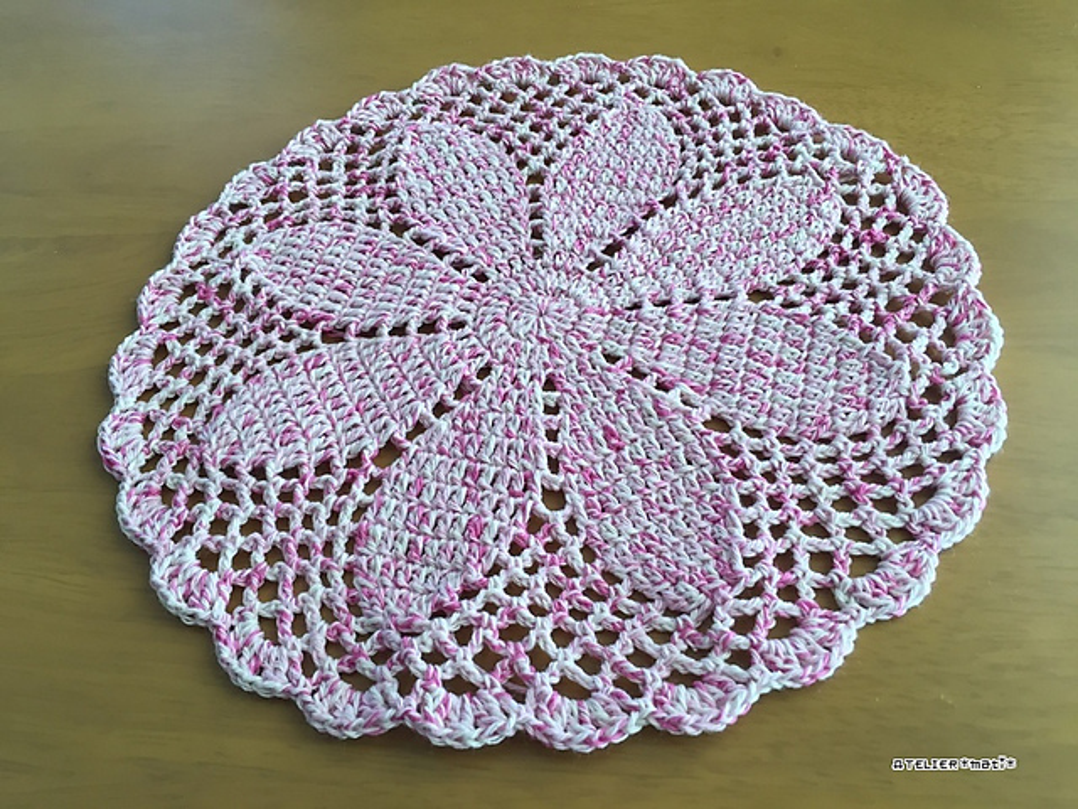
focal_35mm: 29
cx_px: 539
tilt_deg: -54.1
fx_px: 903
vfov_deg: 48.2
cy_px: 404
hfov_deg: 61.7
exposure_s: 1/40
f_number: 2.2
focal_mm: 4.15
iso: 32
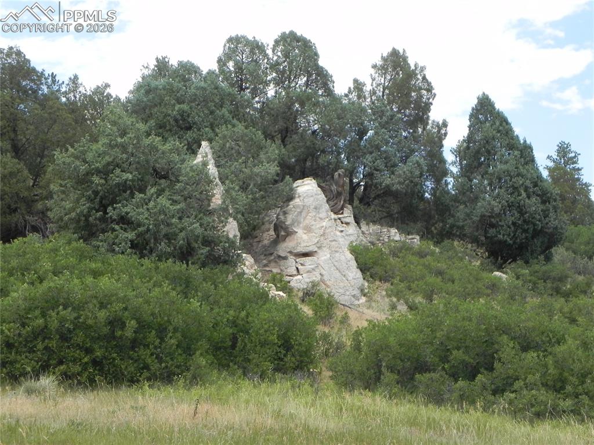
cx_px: 297
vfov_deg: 22.2
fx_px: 1132
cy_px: 222
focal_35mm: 66
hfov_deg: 29.4
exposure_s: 1/287
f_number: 5.6
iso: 160
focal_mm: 11.8
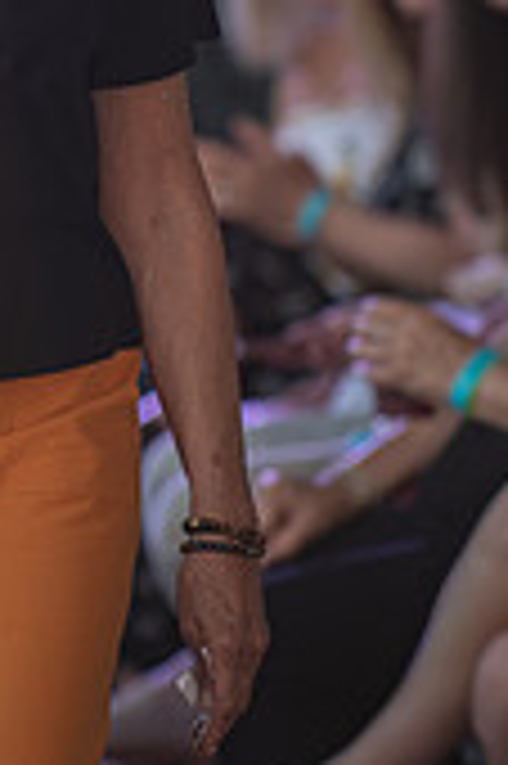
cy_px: 112
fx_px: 13467
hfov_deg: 2.2
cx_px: -99
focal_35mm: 635
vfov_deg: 3.2
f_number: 4
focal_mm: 200
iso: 400
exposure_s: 1/250
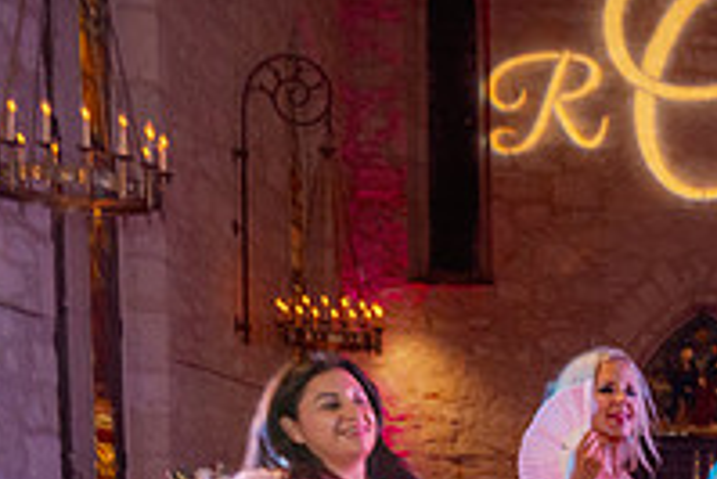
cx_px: 962
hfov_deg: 24.6
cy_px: 600
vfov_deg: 18.3
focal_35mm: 70
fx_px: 1395
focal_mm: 24
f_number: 3.5
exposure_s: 1/60
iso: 1250
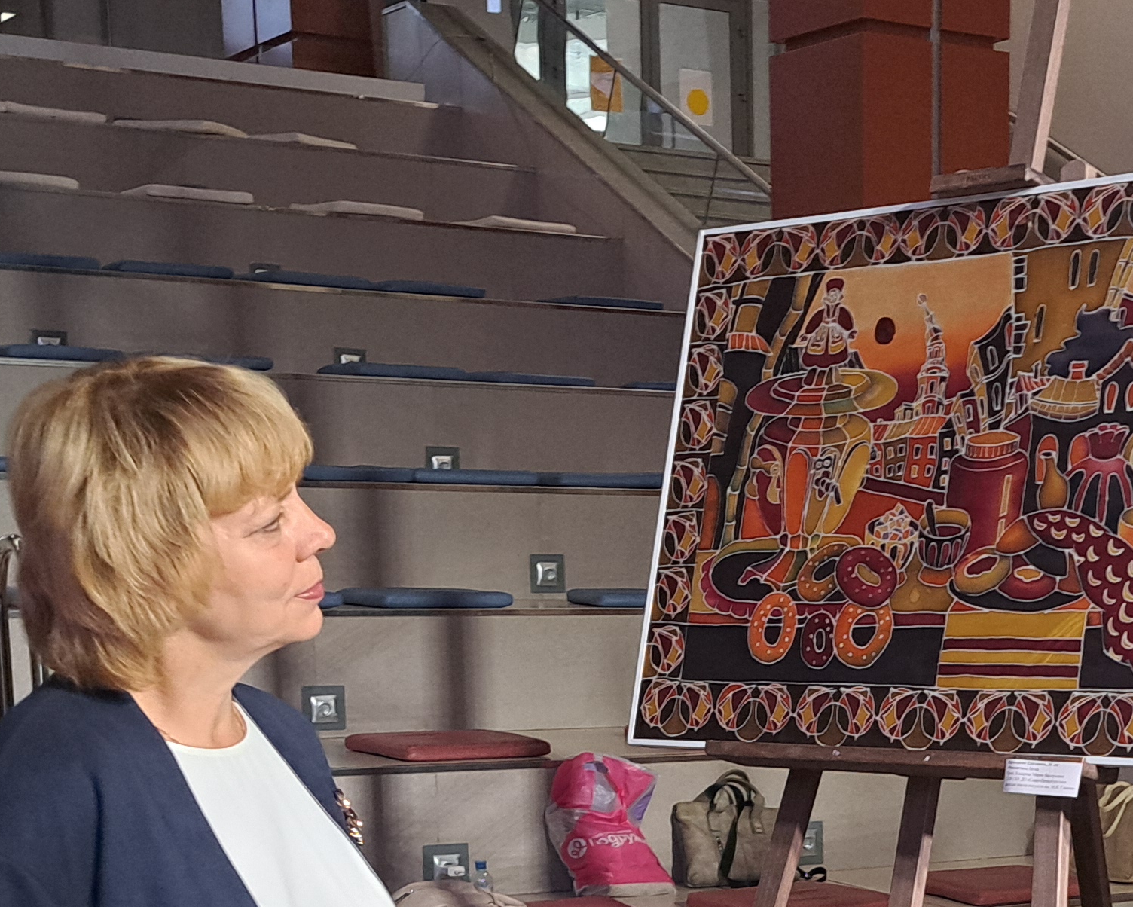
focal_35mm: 72
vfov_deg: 20.3
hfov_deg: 25.7
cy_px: 988
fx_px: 2415
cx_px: 983
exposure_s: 1/50
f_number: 1.8
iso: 125
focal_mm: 5.23
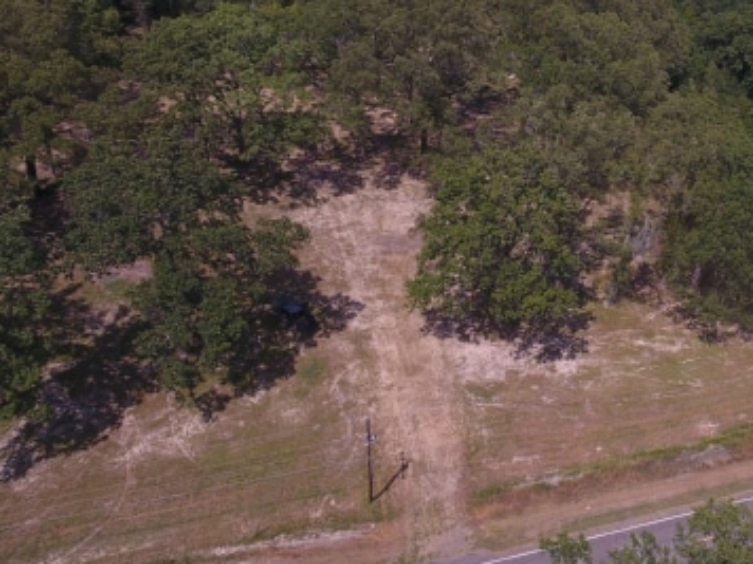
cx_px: 616
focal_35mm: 36
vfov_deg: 39.4
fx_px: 783
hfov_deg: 48.1
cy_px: 215
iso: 100
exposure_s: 1/1025
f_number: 2.8
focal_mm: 3.61
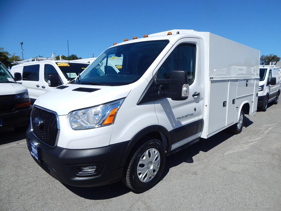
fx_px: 179
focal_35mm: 22
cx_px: 140
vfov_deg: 61.1
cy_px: 106
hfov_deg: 76.4
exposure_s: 1/1250
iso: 125
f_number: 6
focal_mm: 4
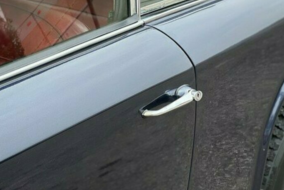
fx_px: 1105
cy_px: 5
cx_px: 46
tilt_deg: -14.9
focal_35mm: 140
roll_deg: +1.4
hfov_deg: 14.5
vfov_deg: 9.7
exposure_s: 1/161
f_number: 2.8
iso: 25
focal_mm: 9
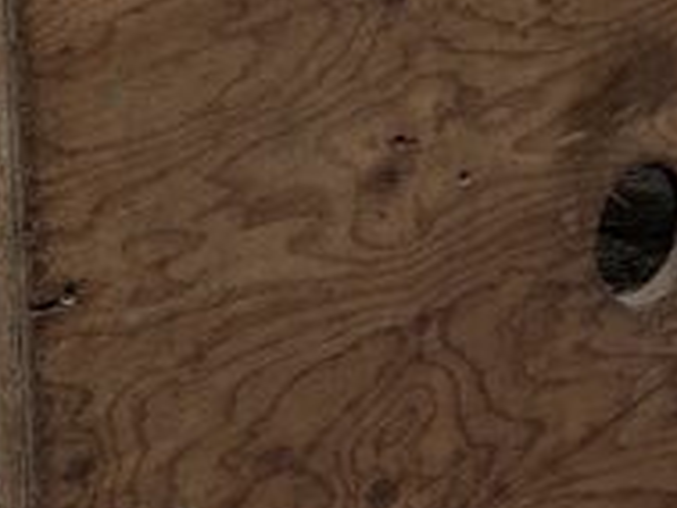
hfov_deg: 15.0
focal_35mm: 130
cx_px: 64
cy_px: -574
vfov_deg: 10.3
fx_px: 2544
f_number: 1.68
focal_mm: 6.9
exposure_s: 1/106
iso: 20
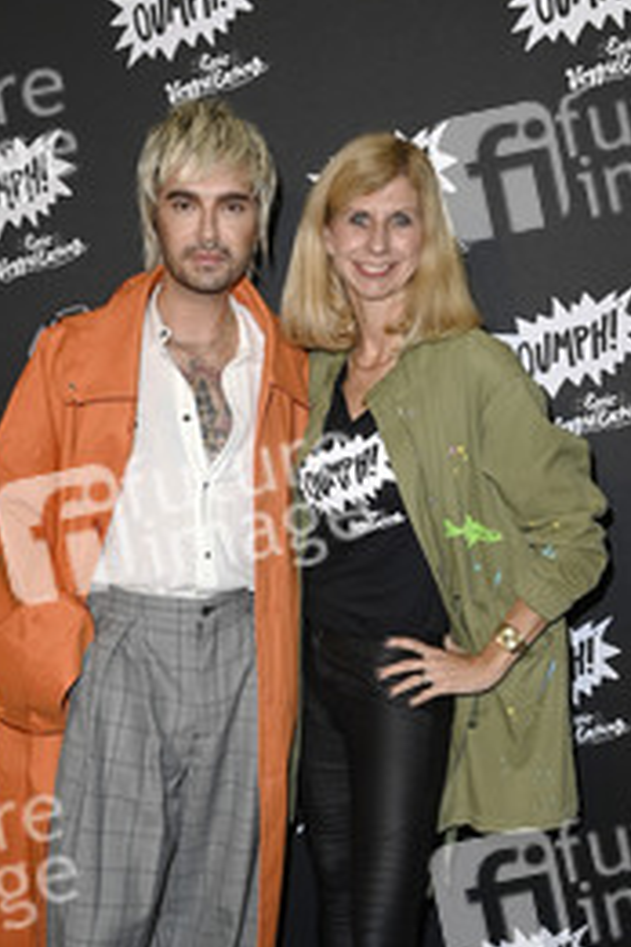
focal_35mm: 49
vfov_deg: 39.4
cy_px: 700
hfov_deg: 27.5
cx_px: 286
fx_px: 1288
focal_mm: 32
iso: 400
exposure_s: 1/250
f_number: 5.6
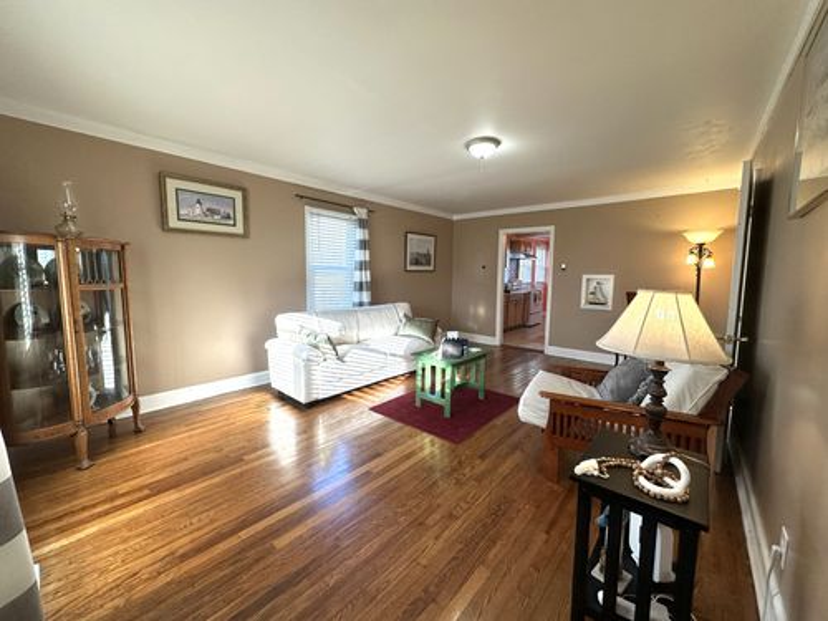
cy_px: 310
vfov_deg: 85.7
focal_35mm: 14
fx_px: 335
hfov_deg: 102.1
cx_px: 414
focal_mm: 2.22
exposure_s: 1/120
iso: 125
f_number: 2.2
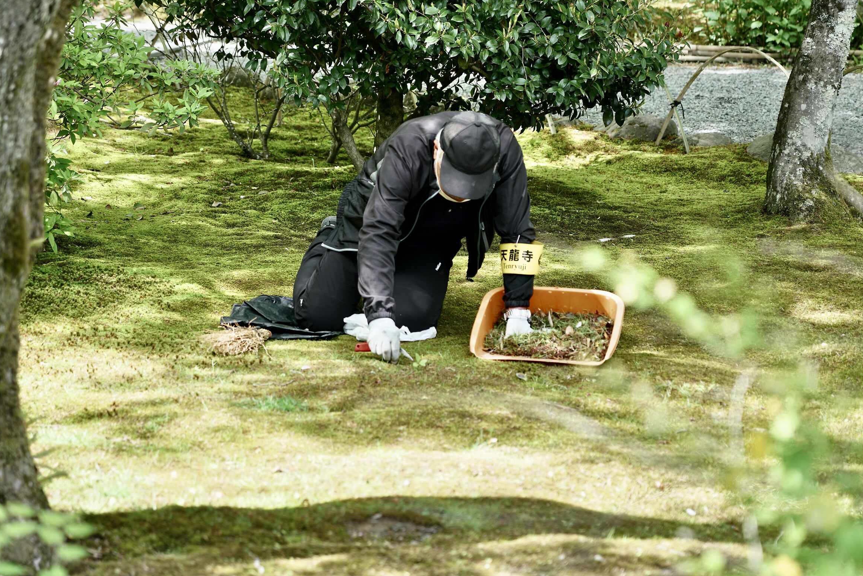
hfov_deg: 18.8
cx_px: 426
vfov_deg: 12.6
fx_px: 2613
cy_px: 278
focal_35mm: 109
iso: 160
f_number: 4
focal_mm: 105
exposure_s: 1/125
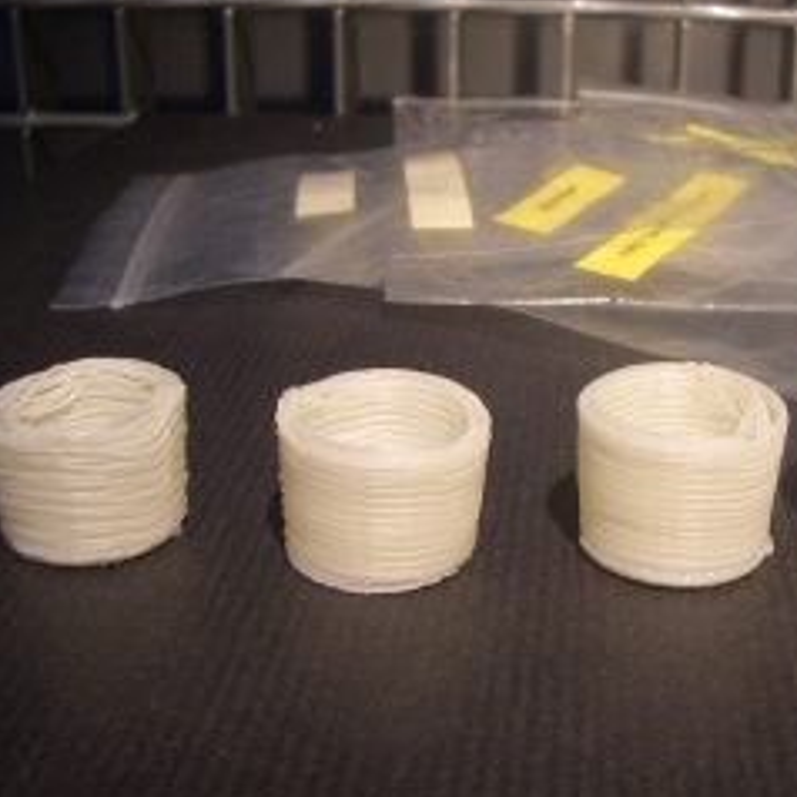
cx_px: 499
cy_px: 405
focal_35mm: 52
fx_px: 1355
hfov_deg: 32.6
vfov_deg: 32.8
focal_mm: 5.8
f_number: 2.6
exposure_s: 1/80
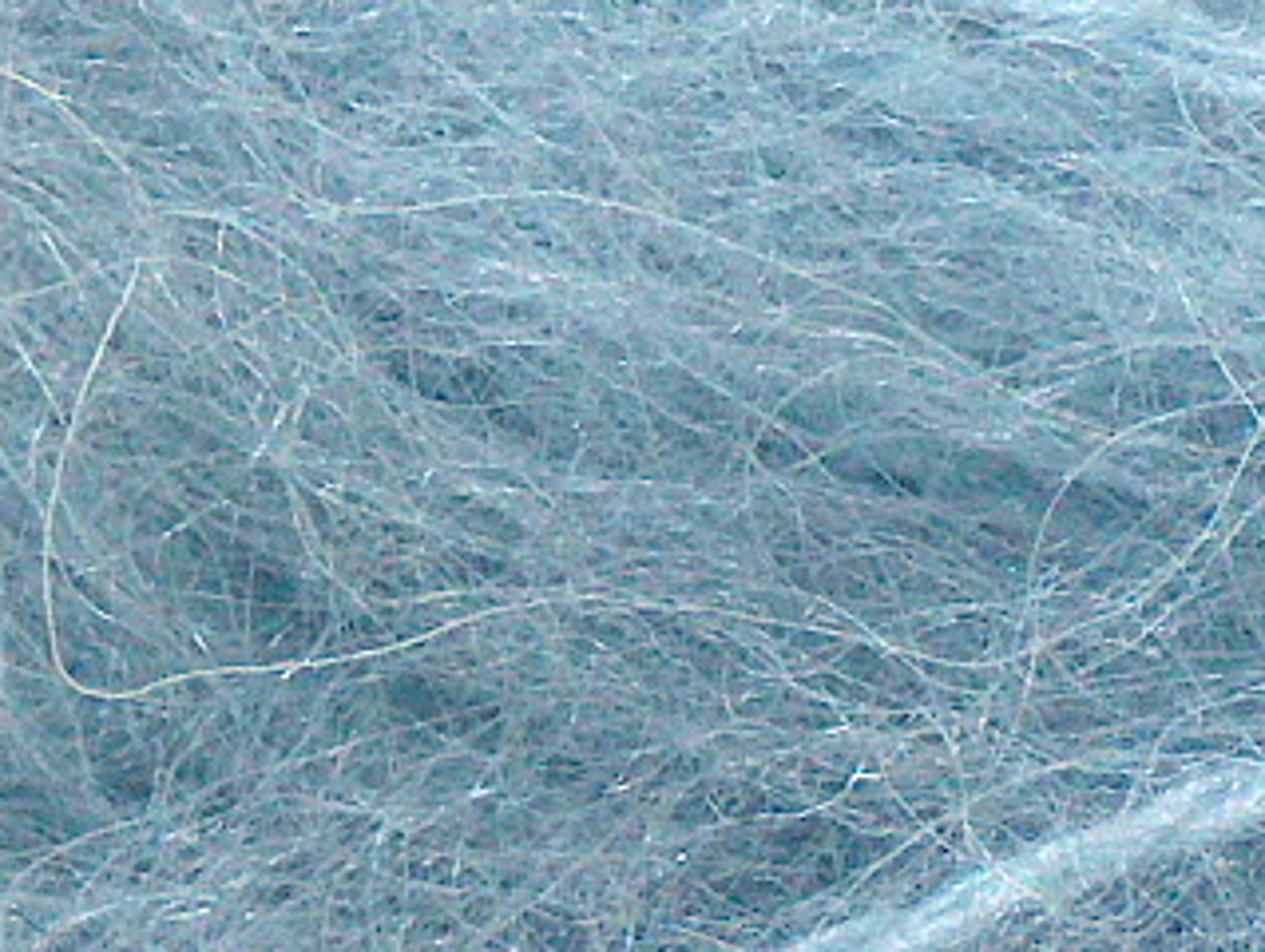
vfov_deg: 4.4
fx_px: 12476
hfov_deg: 5.7
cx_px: 2217
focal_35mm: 341
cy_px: 536
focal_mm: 17.25
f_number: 2.9
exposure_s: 1/35
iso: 200
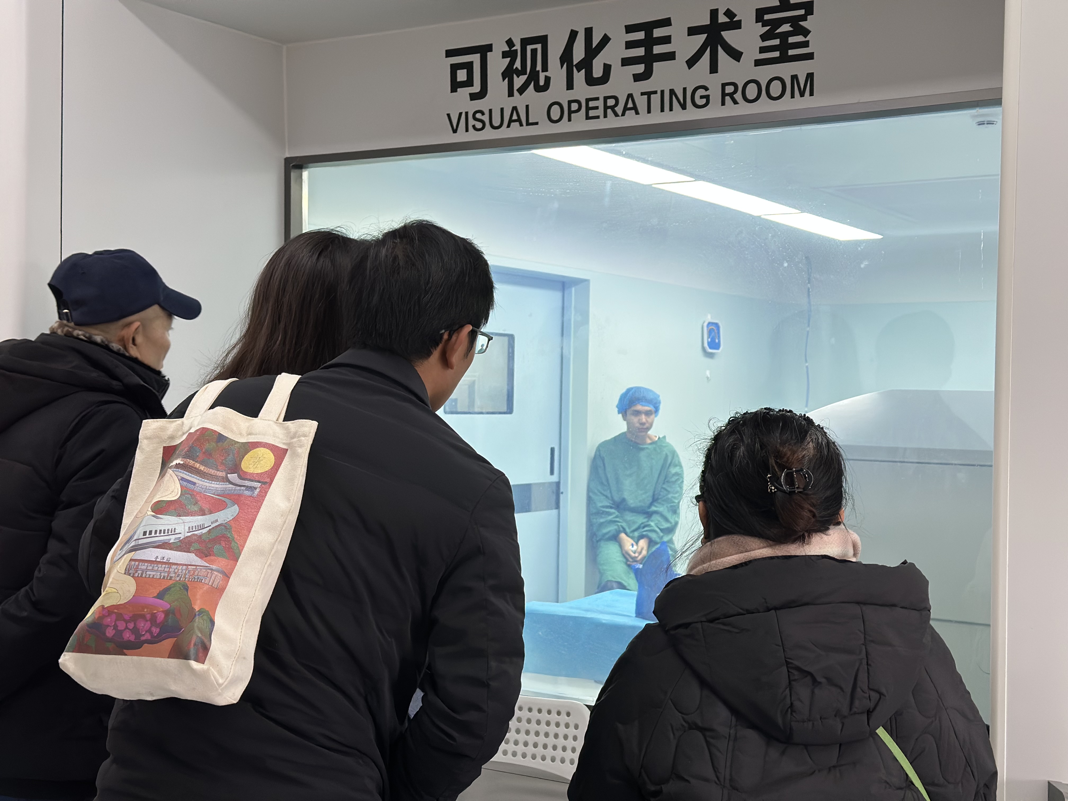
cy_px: 400
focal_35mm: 48
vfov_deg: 30.3
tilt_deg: +0.1
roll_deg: -1.0
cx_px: 534
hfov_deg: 39.7
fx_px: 1481
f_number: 1.78
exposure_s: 1/100
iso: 160
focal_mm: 6.86
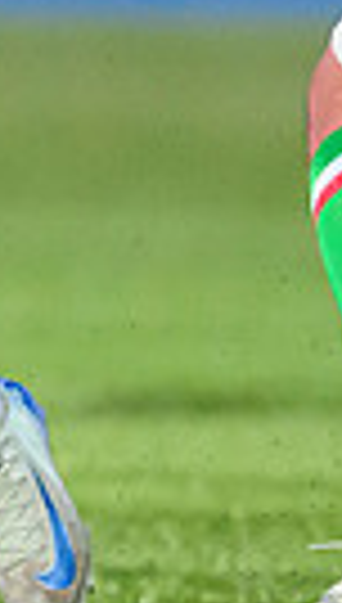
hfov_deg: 0.4
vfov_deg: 0.7
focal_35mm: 2885
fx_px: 46221
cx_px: -617
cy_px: 217
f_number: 2.8
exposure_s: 1/1250
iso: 6400
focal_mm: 400
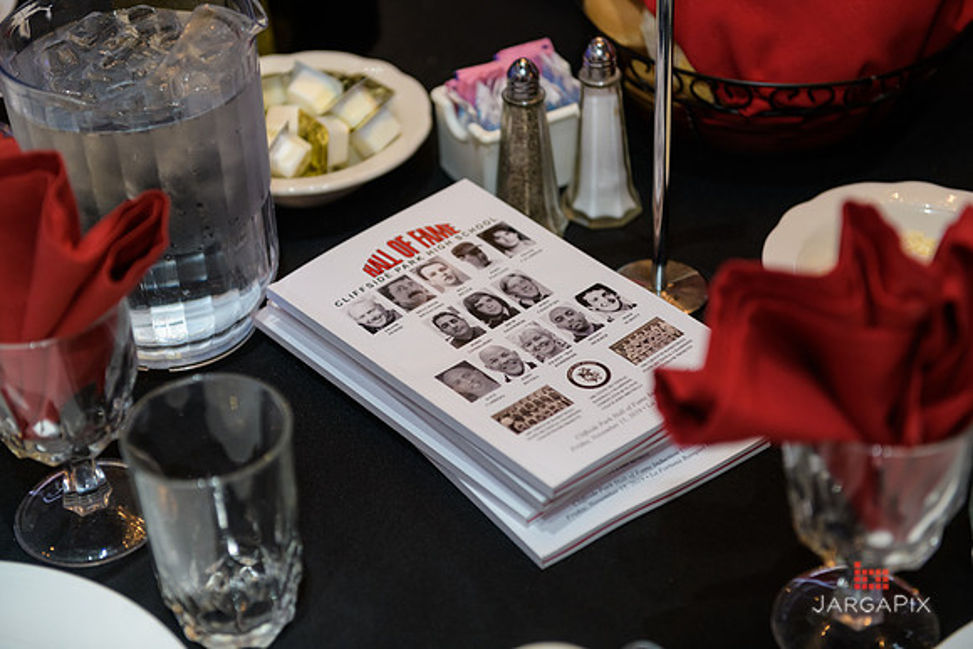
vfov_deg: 21.9
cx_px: 486
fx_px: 1676
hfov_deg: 32.4
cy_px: 324
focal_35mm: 62
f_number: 3.2
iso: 1000
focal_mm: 62
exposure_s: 1/125
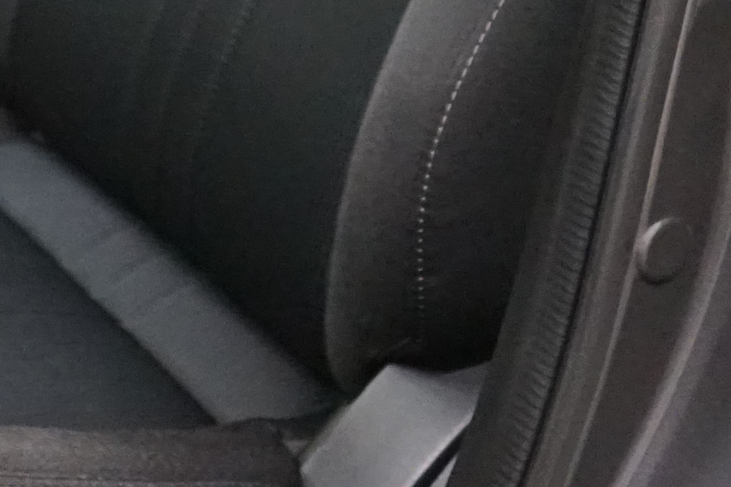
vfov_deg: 10.5
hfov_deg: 16.0
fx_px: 2477
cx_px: -199
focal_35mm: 122
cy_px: -416
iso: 6400
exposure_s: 1/80
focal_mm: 28
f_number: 3.5
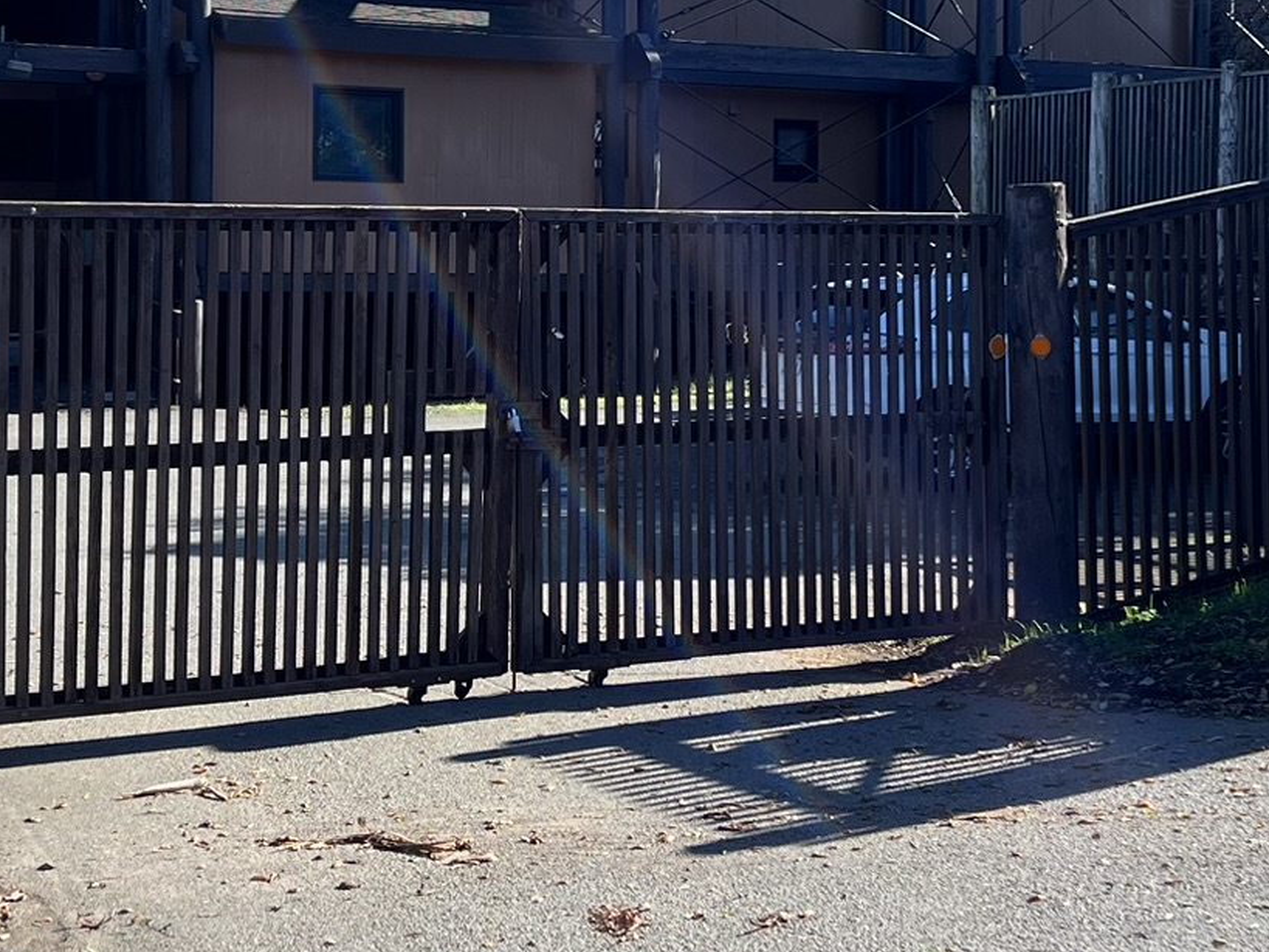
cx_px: 679
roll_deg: -0.1
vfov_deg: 22.4
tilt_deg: -0.4
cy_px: 248
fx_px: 2383
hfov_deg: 29.8
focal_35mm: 65
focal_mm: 5.7
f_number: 1.5
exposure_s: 1/2353
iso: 50
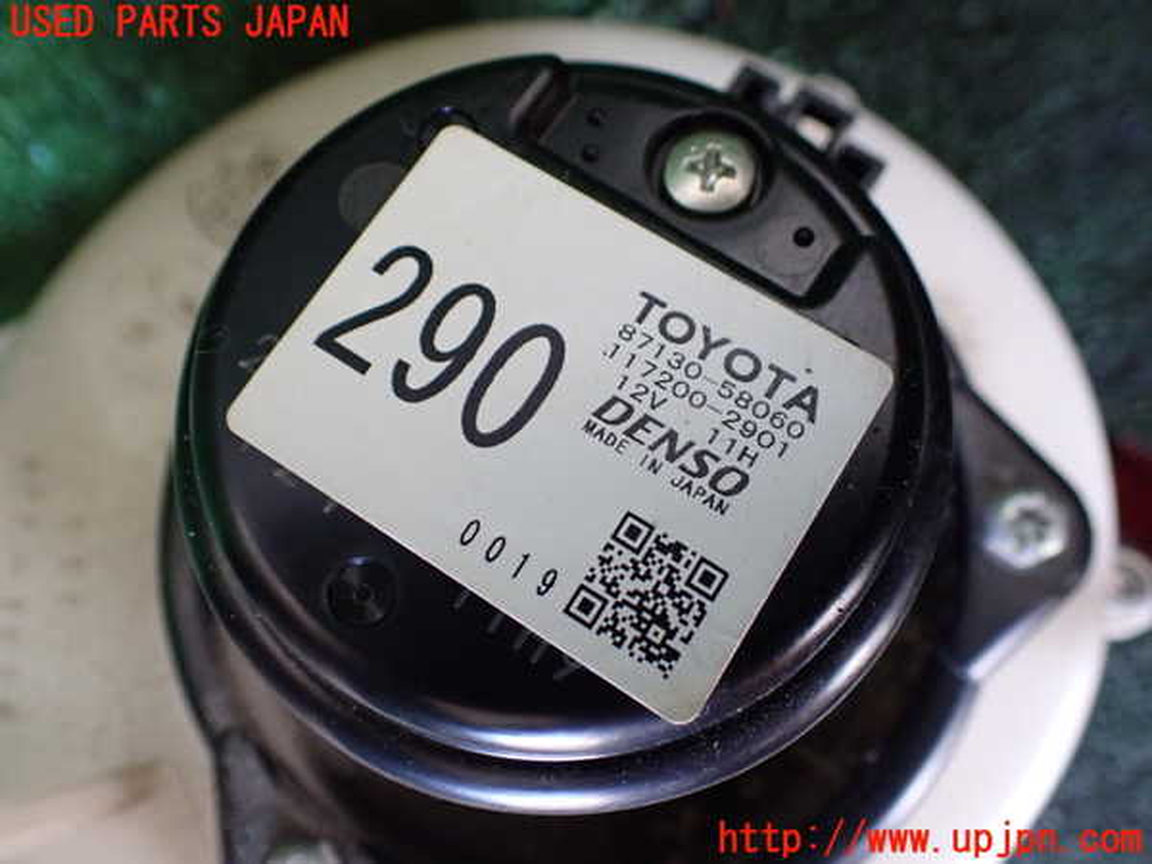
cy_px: 432
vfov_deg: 46.8
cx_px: 576
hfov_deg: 60.0
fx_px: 998
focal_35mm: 30
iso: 800
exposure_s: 1/100
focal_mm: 5.4
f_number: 2.3
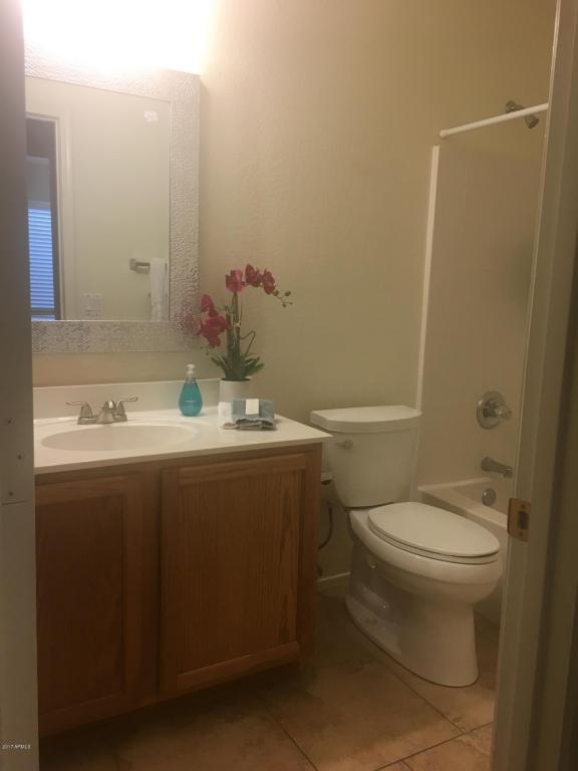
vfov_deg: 61.7
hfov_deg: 48.2
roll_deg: -2.1
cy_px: 386
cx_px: 289
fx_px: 646
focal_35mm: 29
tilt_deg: -8.3
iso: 50
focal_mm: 4.15
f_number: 2.2
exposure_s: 1/30
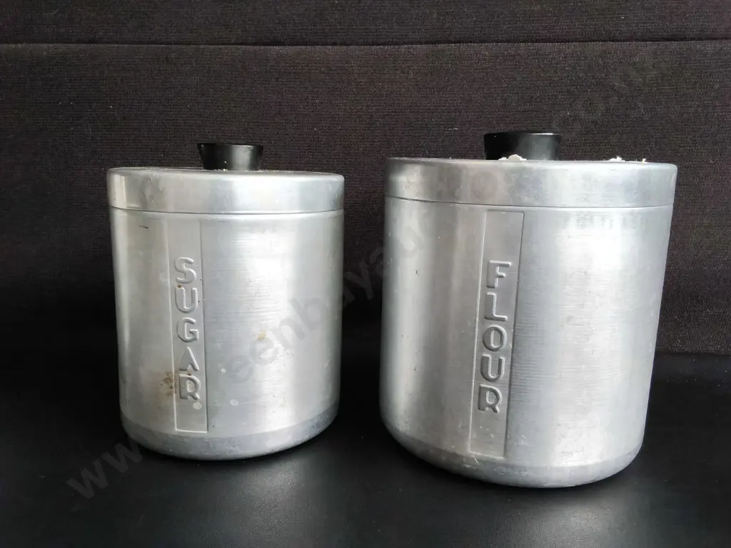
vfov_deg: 51.4
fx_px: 570
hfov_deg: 65.3
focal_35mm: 27
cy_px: 274
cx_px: 366
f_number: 2
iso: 250
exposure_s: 1/100
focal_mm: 2.87
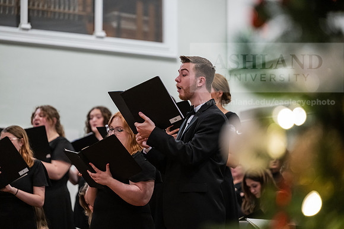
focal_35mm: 130
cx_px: 172
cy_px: 114
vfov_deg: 10.6
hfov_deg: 15.8
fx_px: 1242
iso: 4000
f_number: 2.8
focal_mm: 130
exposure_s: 1/200
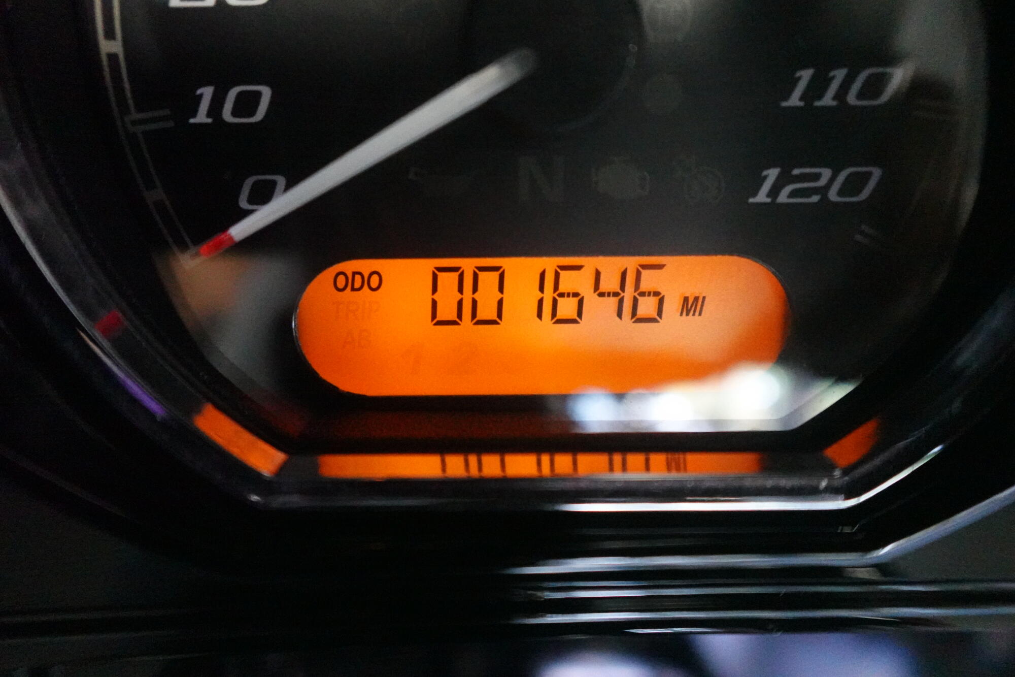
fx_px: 564
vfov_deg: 61.9
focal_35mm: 20
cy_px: 338
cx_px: 508
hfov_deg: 84.0
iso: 6400
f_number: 2
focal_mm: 7.6
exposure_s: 1/200
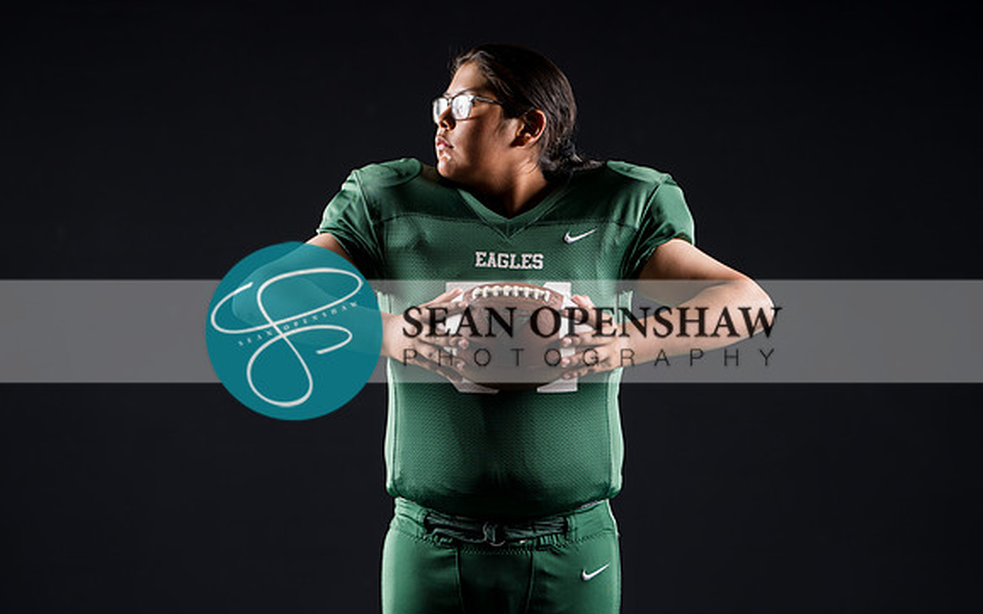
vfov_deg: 12.7
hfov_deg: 20.2
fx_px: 2759
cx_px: 445
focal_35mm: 103
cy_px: 282
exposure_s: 1/160
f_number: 2.8
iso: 200
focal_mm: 92
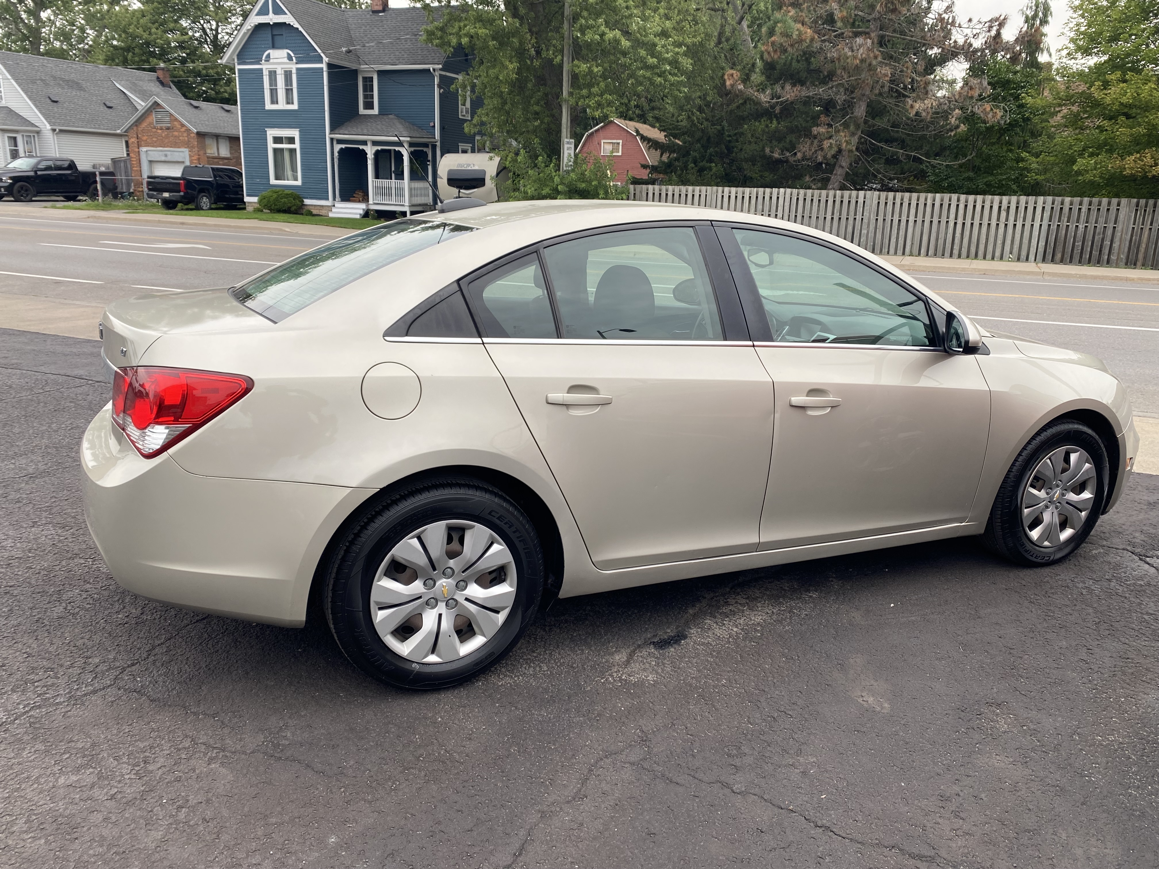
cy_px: 434
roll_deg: -2.2
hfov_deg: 67.3
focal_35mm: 26
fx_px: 871
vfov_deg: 53.1
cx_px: 580
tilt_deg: -16.6
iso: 32
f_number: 1.8
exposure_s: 1/127
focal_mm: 4.25
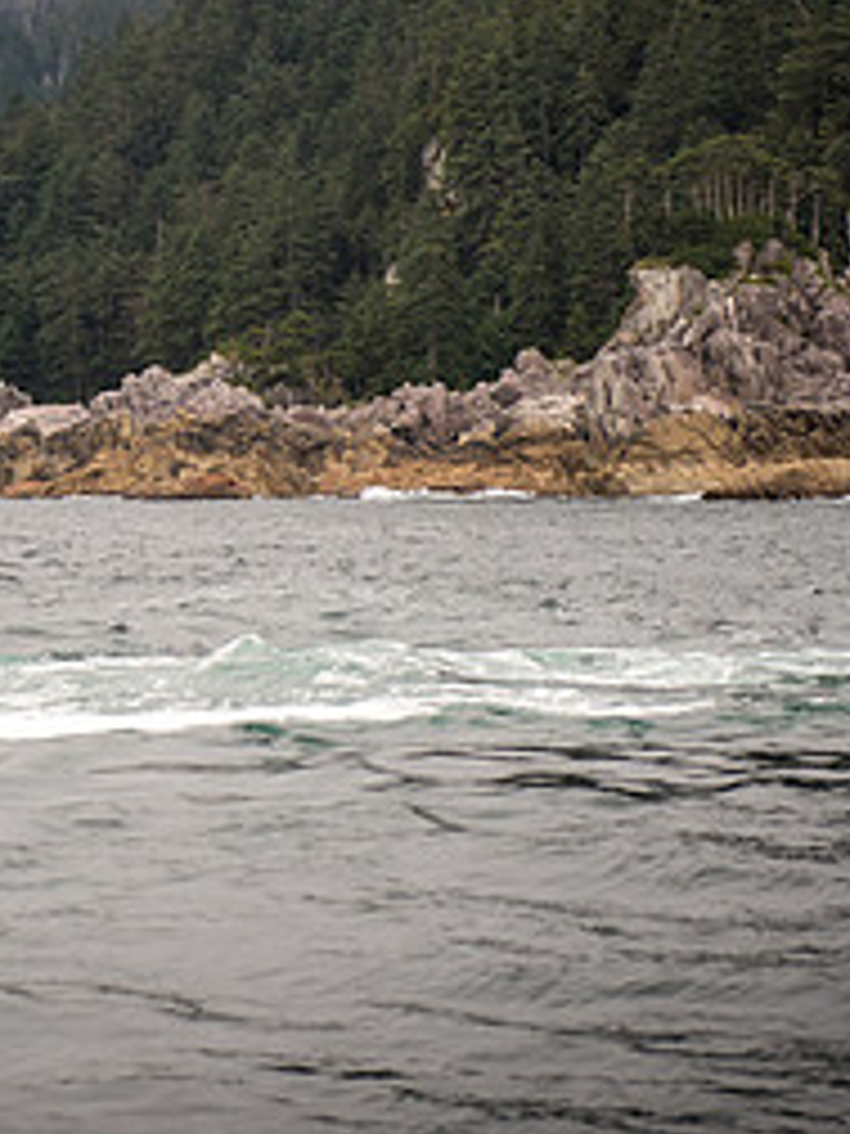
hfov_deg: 9.2
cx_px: 36
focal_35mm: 160
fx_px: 5238
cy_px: 367
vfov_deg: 12.3
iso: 100
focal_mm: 70
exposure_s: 1/800
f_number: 2.8
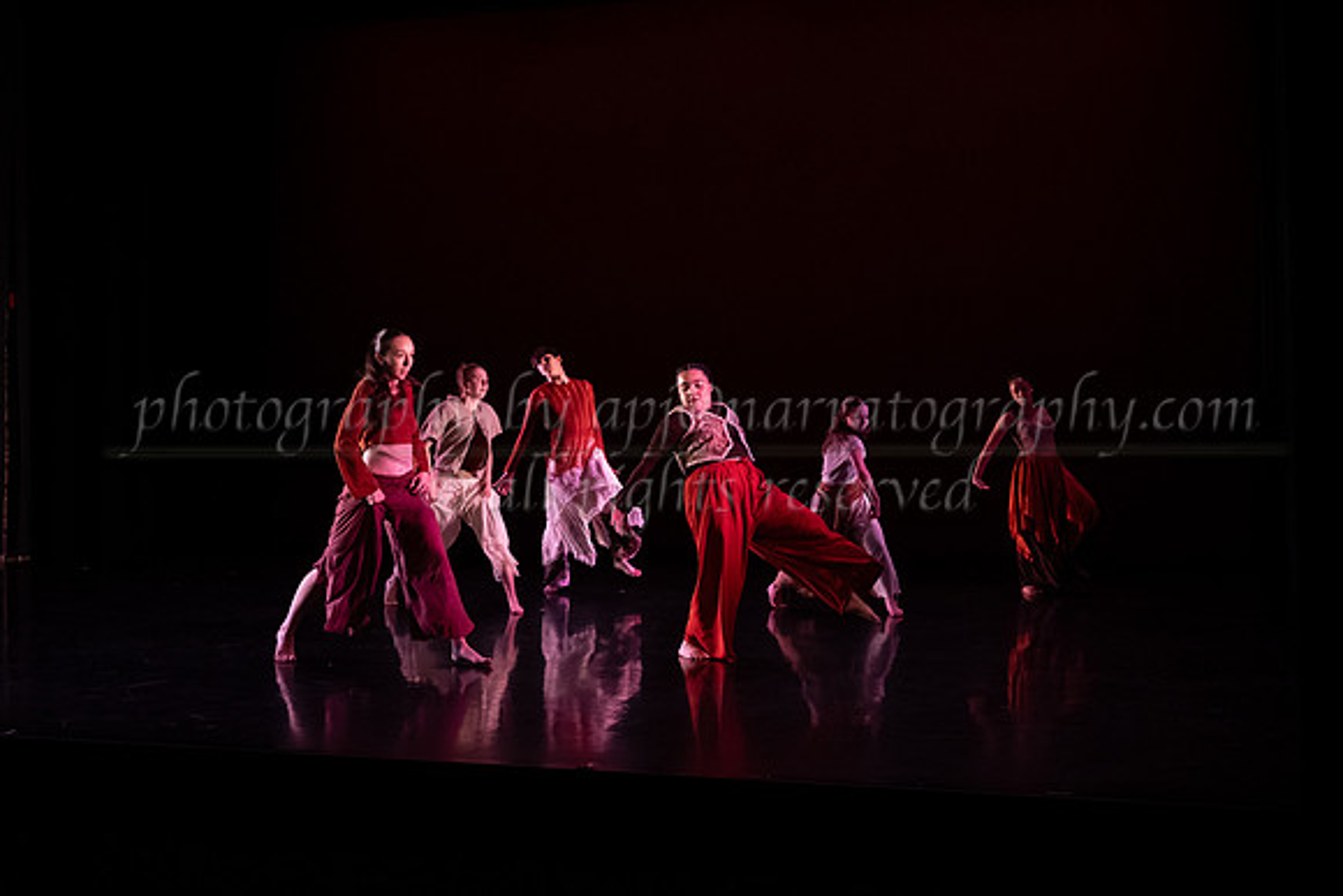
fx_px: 1707
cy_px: 451
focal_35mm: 46
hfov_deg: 42.9
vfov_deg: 29.4
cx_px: 717
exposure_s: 1/400
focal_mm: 40
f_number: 4
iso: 4000
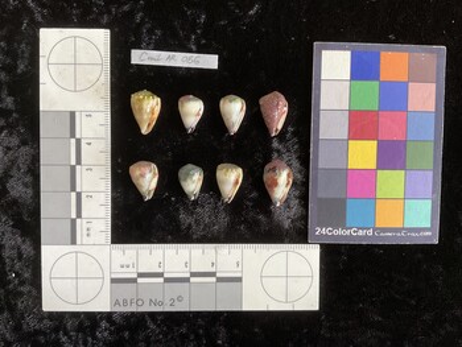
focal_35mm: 29
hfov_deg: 61.6
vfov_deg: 48.3
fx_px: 387
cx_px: 231
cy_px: 174
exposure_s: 1/60
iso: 100
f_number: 1.8
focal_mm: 3
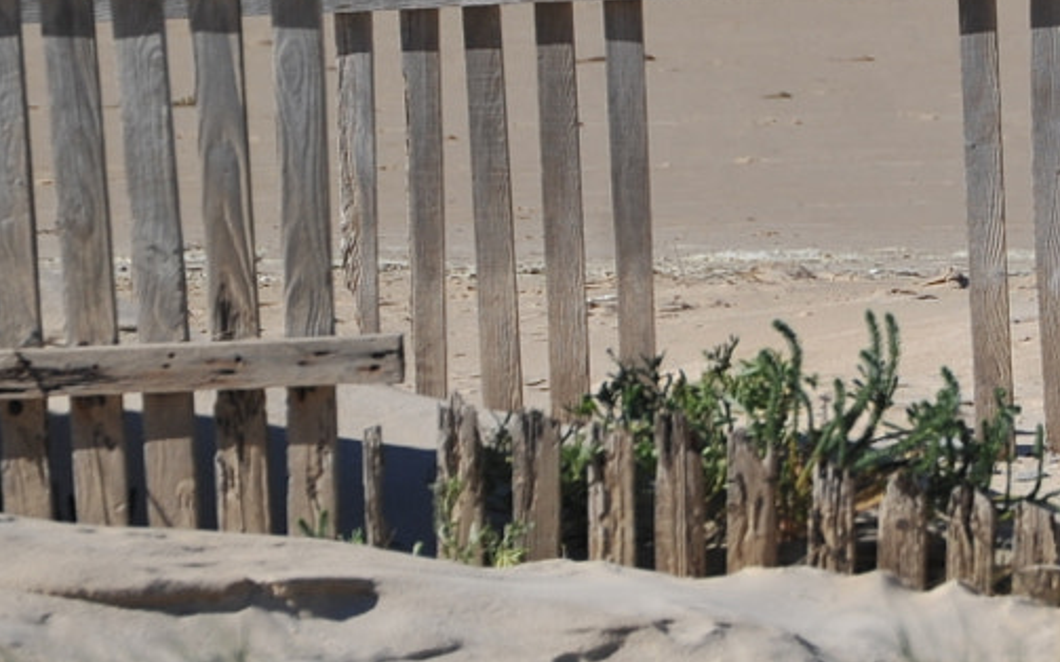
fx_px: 32344
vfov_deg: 1.2
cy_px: -9
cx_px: 1161
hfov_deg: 1.9
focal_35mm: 1120
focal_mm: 270
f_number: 5.6
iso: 200
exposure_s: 1/1600
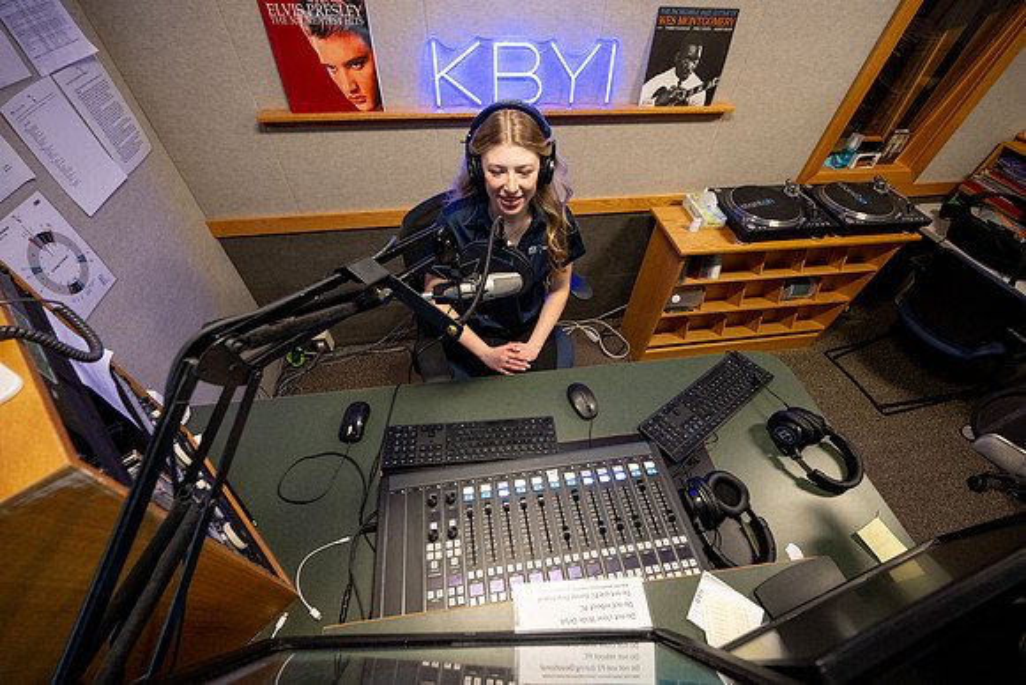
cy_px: 342
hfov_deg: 102.7
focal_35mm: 14
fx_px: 410
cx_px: 519
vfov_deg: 79.7
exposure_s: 1/160
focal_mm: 14
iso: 1250
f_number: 4
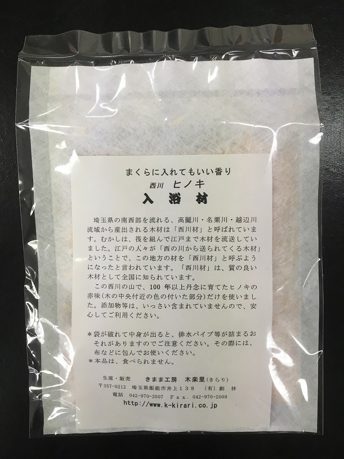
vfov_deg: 61.7
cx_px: 172
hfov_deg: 48.2
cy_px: 230
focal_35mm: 29
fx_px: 384
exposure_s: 1/30
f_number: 2.2
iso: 32
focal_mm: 4.15
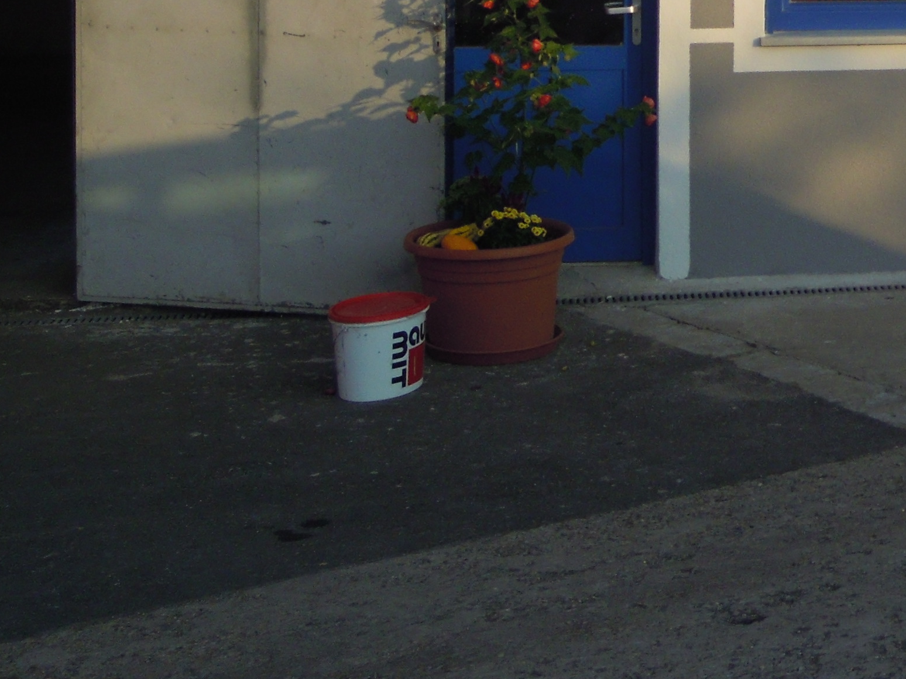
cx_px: 1109
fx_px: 2434
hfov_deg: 19.7
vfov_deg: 15.2
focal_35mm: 93
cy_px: -180
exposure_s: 1/160
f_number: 8.5
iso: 100
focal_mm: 6.4
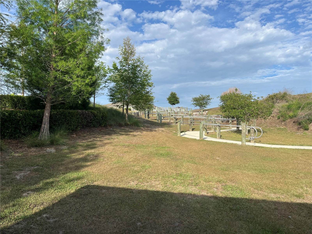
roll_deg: +1.3
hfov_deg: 67.3
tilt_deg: +4.1
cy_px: 117
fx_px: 234
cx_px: 156
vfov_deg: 53.1
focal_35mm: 26
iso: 50
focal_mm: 5.1
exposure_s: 1/3215
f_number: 1.6
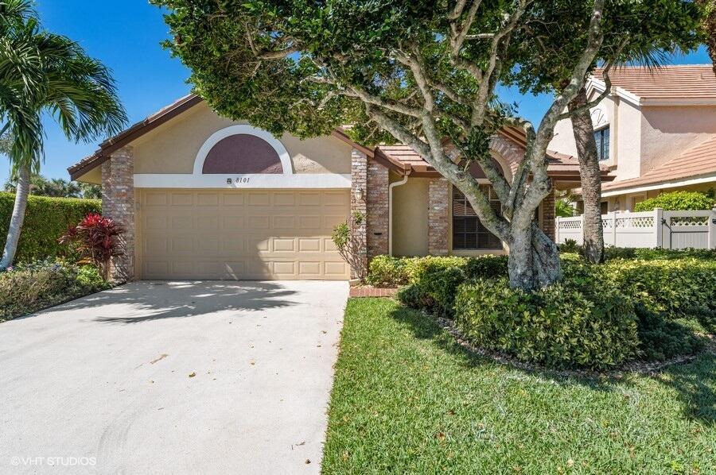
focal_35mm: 24
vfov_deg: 53.0
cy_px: 238
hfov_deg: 73.8
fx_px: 477
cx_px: 358
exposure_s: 1/20
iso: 100
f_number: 11
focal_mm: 24
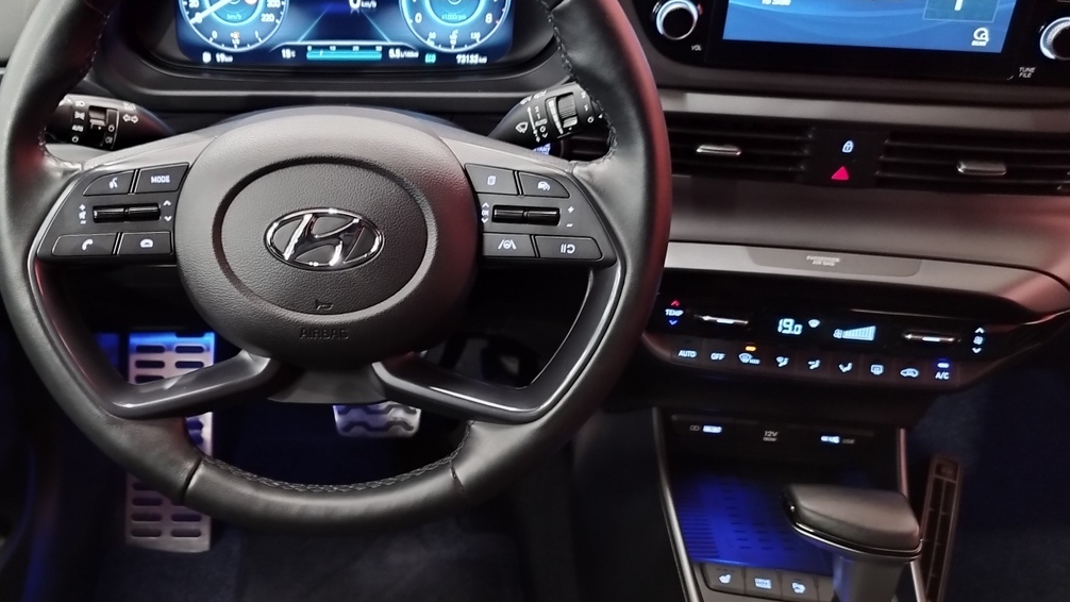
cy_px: 351
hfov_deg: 50.5
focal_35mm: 39
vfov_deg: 30.4
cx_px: 344
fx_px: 1107
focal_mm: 5.95
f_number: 1.89
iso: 1700
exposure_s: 1/20
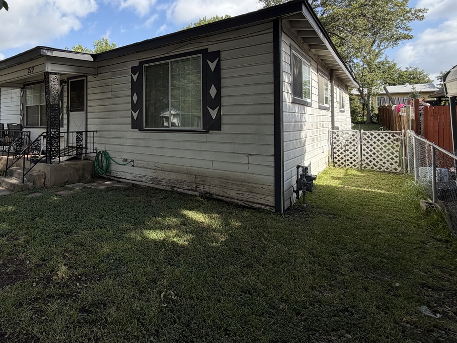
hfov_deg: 74.9
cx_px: 131
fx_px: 277
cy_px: 116
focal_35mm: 21
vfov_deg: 62.0
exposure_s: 1/770
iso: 32
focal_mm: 2.22
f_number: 2.2
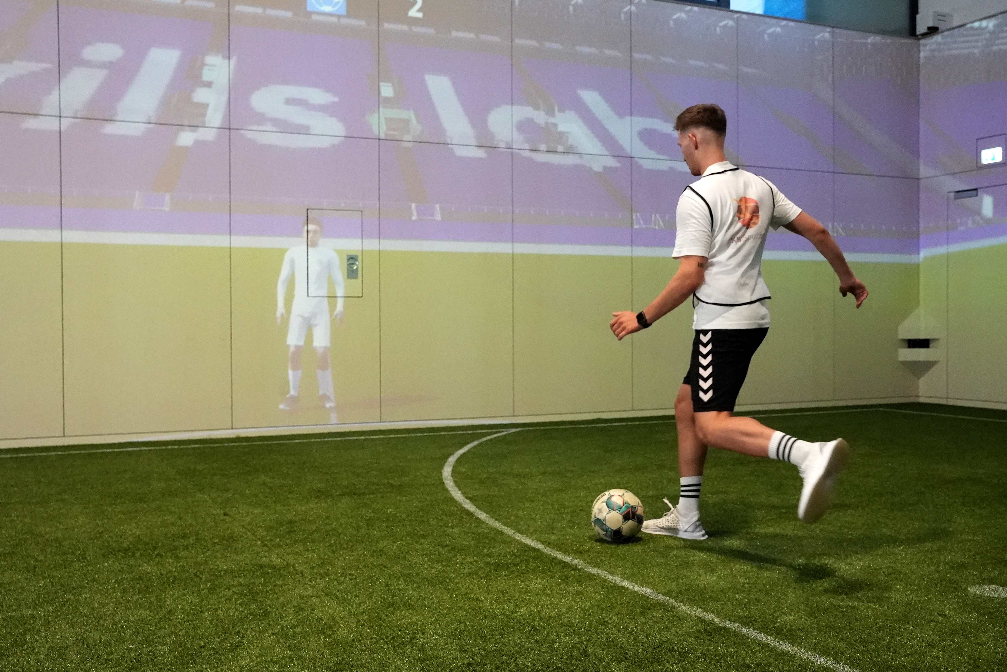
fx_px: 1076
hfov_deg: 50.1
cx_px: 527
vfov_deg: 34.7
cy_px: 345
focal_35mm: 38
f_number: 5.6
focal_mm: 34.4
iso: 20000
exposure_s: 1/320
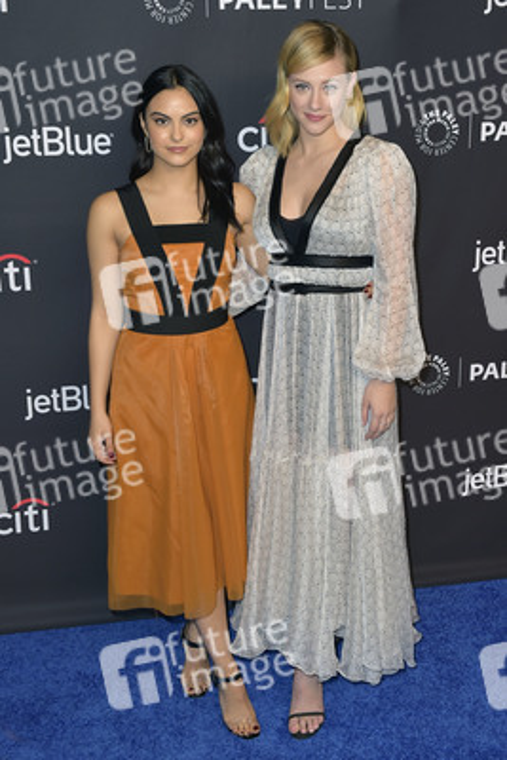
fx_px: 844
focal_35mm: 40
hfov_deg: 33.4
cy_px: 380
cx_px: 254
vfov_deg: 48.4
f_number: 6.3
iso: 250
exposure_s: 1/250
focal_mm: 40
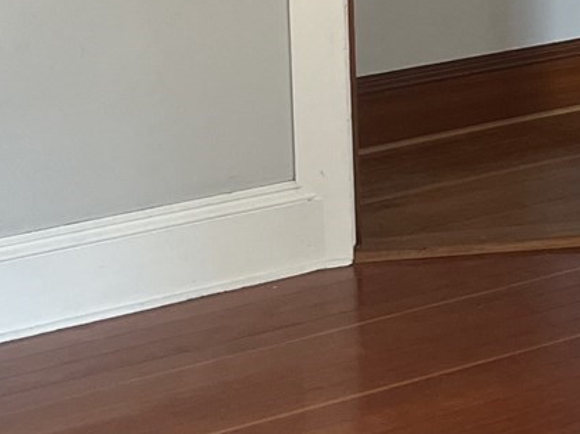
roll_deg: +1.0
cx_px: 706
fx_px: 2127
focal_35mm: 127
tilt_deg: -6.7
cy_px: -217
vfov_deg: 11.2
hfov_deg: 15.0
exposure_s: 1/103
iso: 125
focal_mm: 5.1
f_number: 1.6
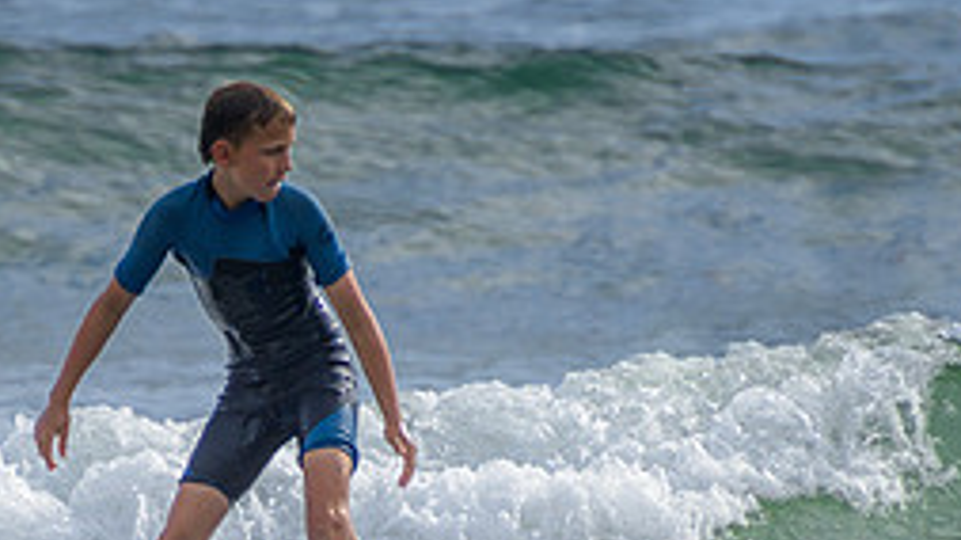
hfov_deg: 1.8
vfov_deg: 1.0
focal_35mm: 1211
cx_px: 285
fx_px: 30842
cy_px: 509
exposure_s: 1/1600
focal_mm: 400
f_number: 5.6
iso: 160
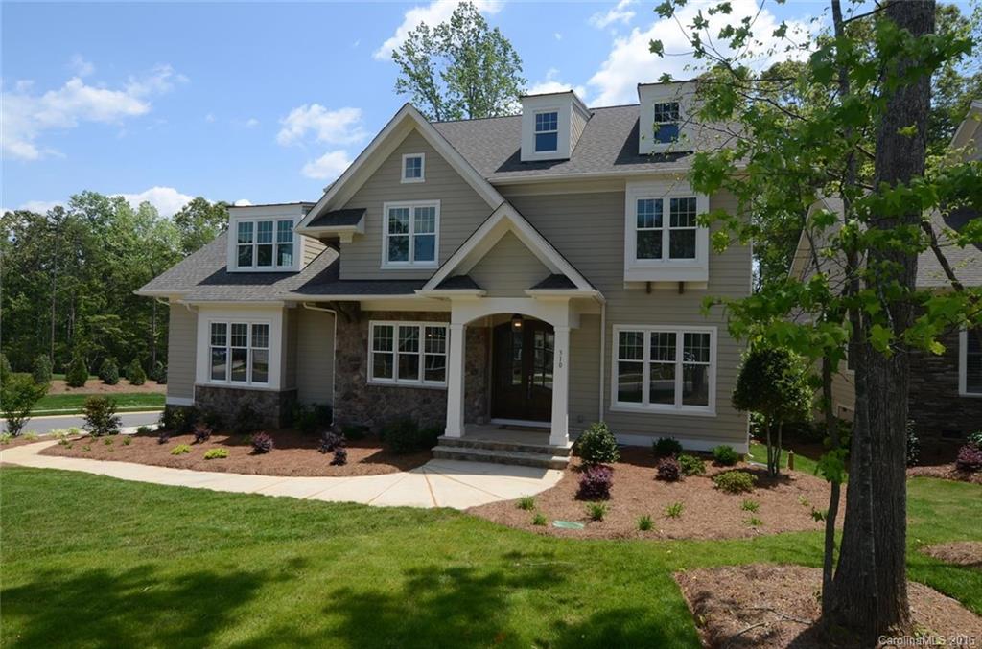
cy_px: 324
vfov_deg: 62.9
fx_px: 531
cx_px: 491
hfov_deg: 85.6
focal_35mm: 20
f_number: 8
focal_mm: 13
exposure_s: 1/250
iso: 100
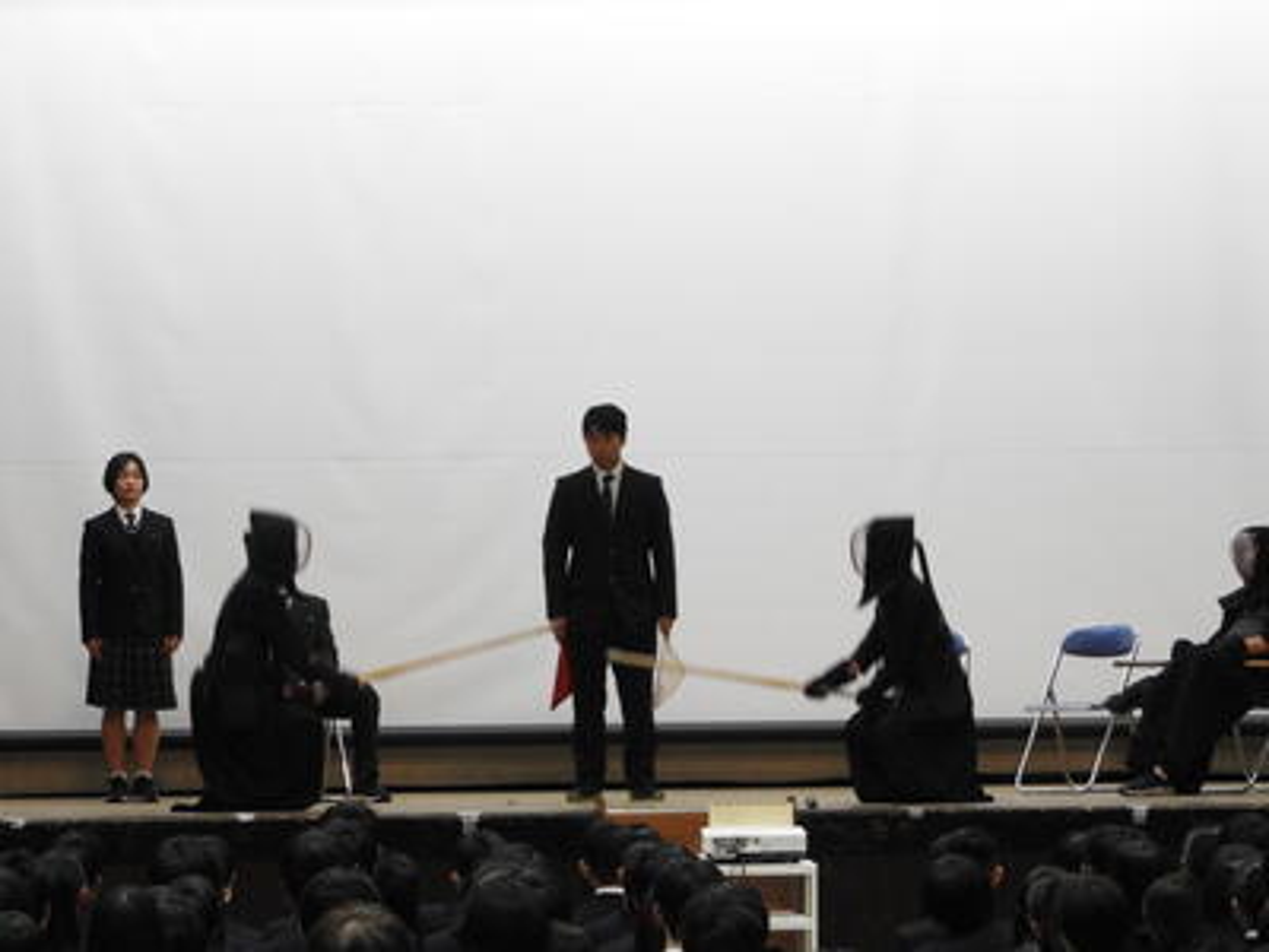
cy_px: 476
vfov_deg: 7.4
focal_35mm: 200
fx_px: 7332
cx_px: 634
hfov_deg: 9.9
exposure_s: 1/25
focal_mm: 35.8
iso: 400
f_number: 5.3
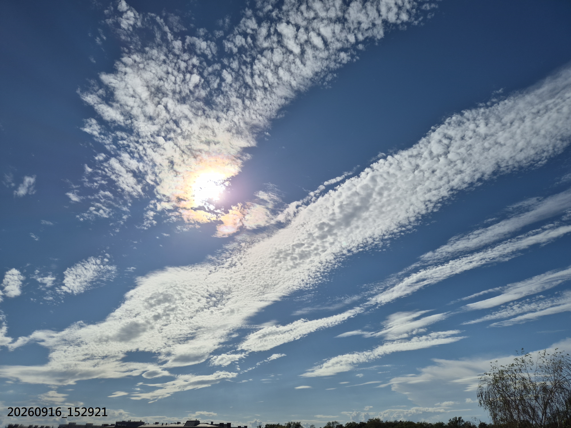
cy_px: 214
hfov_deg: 73.9
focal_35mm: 23
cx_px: 286
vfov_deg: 58.9
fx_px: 379
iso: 25
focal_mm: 5.4
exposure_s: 1/14752
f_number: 1.8
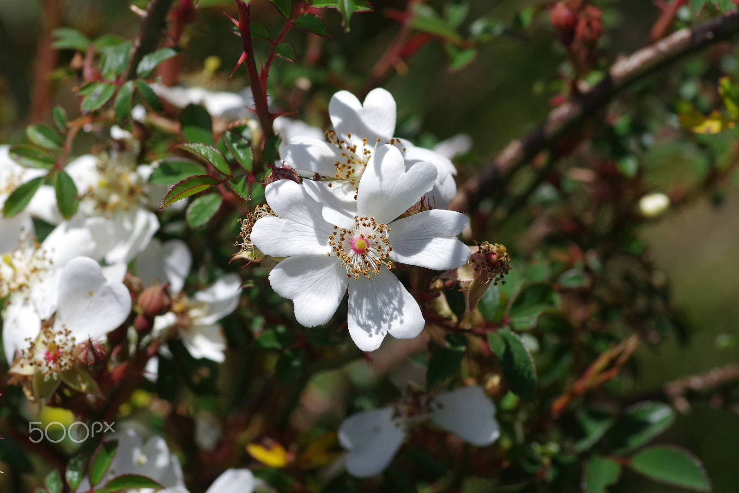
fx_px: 3078
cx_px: 370
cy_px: 246
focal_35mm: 150
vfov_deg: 9.1
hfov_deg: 13.7
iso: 500
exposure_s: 1/2500
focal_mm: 100
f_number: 6.3
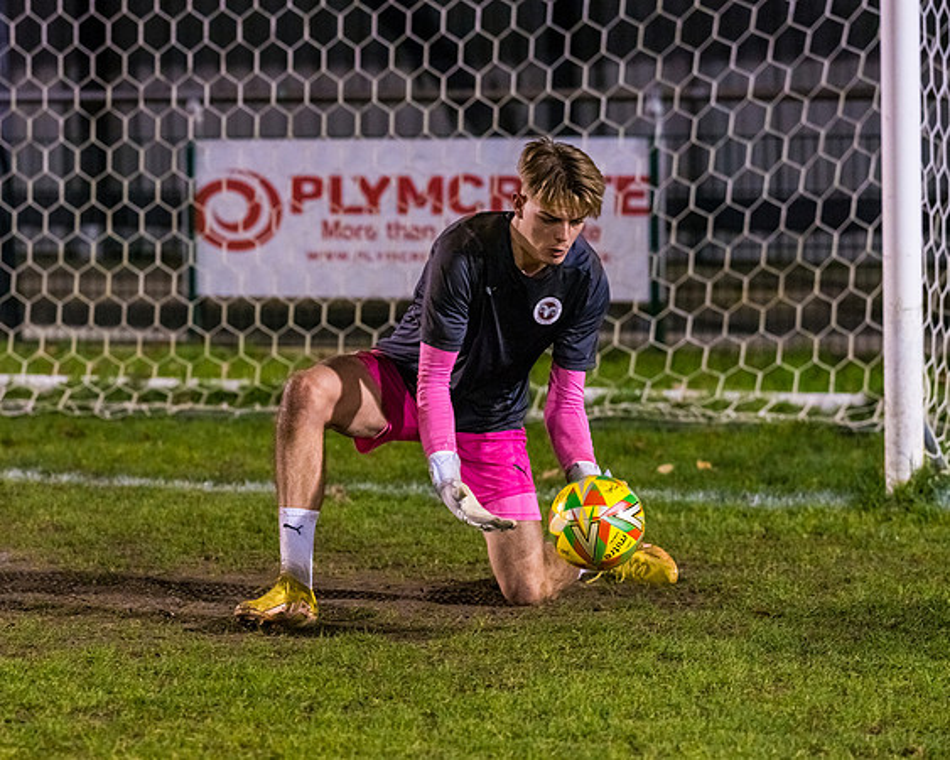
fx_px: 4973
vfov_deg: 8.7
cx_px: 337
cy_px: 409
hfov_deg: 10.9
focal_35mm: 177
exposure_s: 1/640
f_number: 2.8
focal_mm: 135
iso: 2000
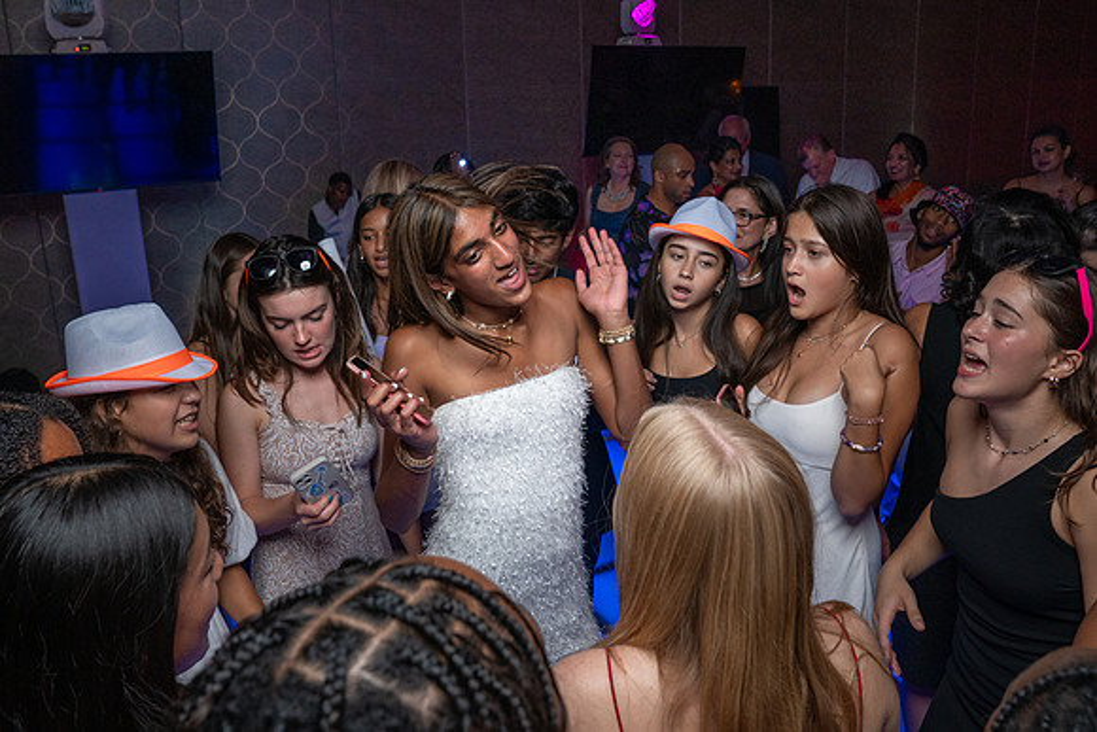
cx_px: 534
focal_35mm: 27
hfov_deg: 66.8
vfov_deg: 47.4
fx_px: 831
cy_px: 316
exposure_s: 1/200
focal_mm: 24
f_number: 5.6
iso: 2000
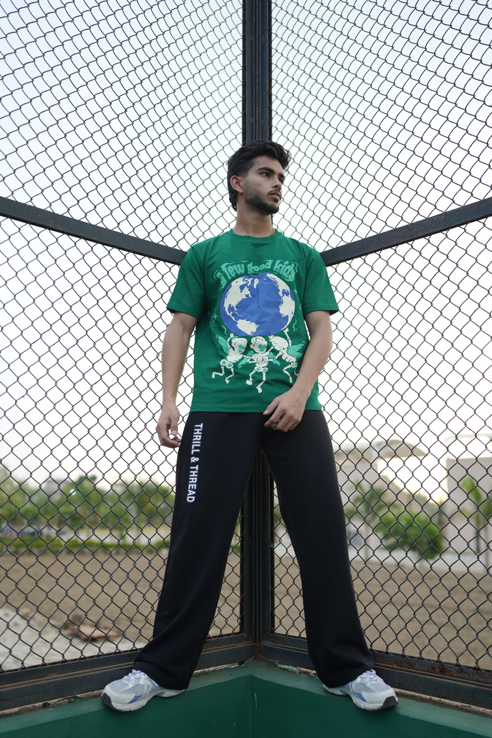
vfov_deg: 54.4
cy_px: 369
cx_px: 246
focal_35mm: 35
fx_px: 717
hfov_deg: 37.9
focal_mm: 35
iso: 100
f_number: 1.8
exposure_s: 1/400
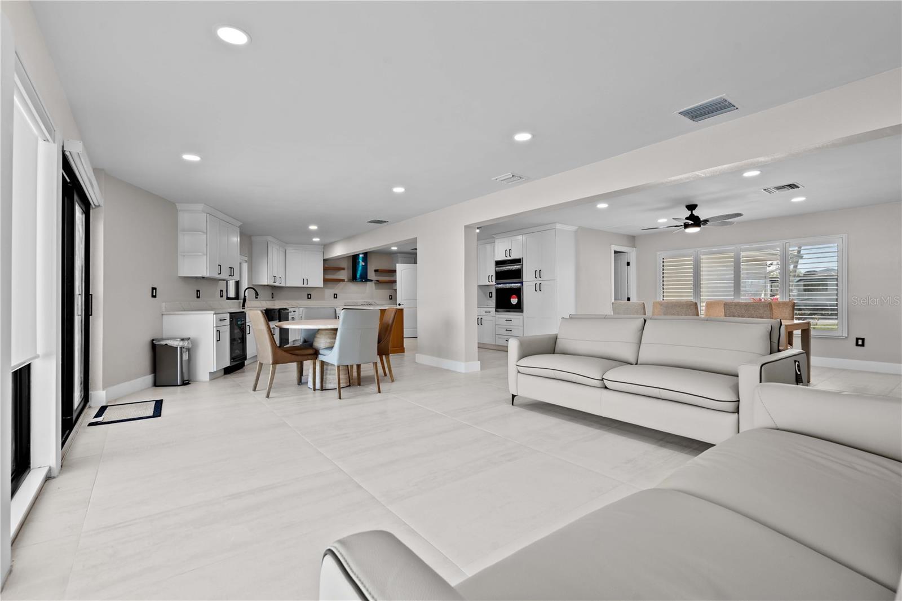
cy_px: 300
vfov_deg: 73.7
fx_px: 401
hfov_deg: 96.7
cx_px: 451
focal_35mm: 16
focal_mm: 16
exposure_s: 1/6
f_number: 8
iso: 200
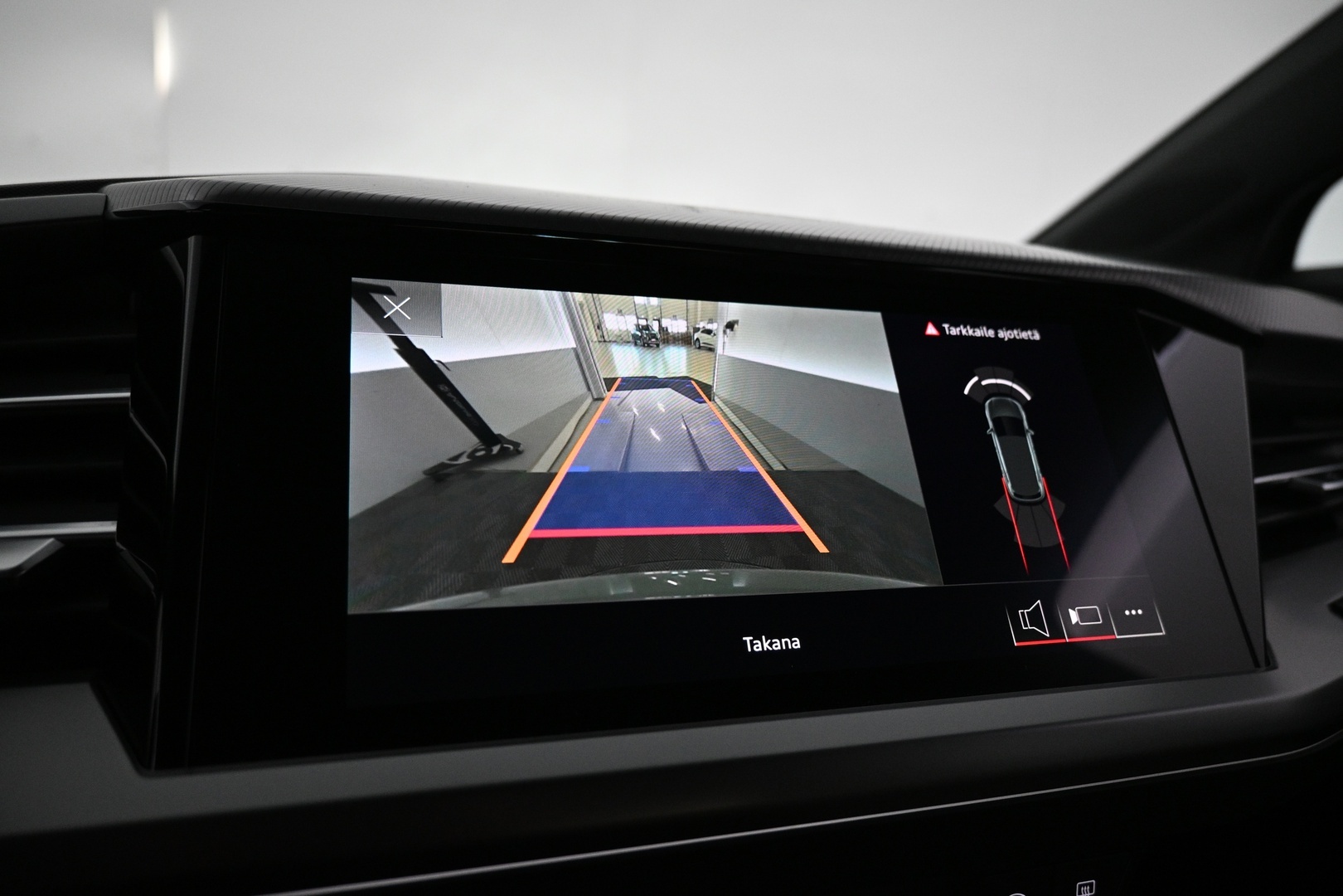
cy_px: 448
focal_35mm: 24
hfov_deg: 73.7
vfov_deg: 53.1
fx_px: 895
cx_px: 672
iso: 1600
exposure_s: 1/160
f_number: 3.5
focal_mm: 16
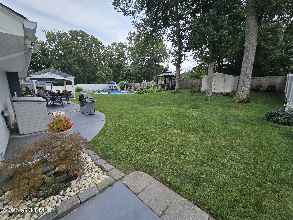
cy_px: 110
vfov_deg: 89.9
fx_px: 110
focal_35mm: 13
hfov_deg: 106.2
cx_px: 146
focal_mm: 2.2
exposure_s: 1/1632
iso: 50
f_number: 2.2
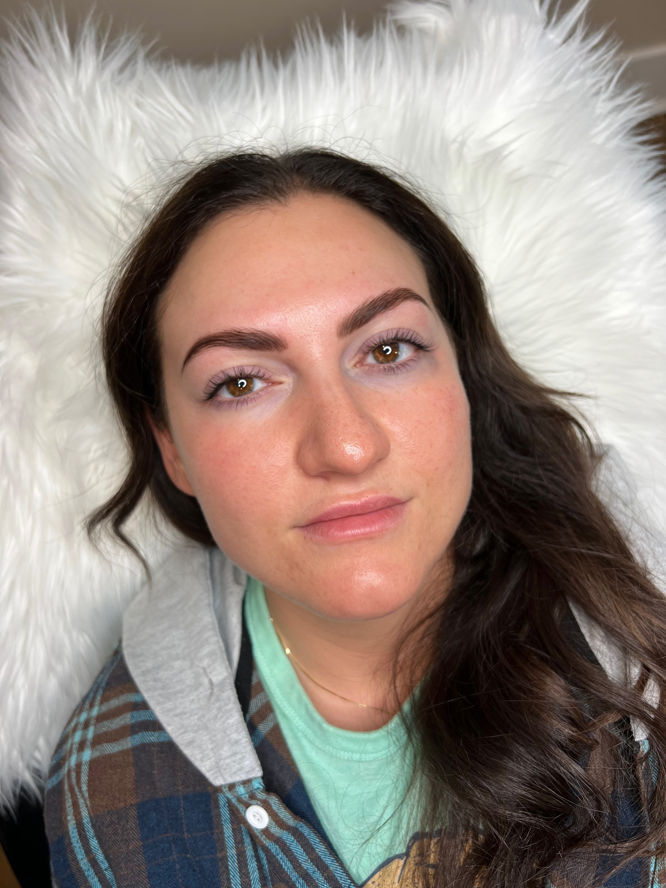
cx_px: 333
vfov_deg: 67.3
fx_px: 667
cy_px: 444
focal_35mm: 26
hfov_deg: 53.1
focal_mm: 5.7
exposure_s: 1/143
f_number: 1.5
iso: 32
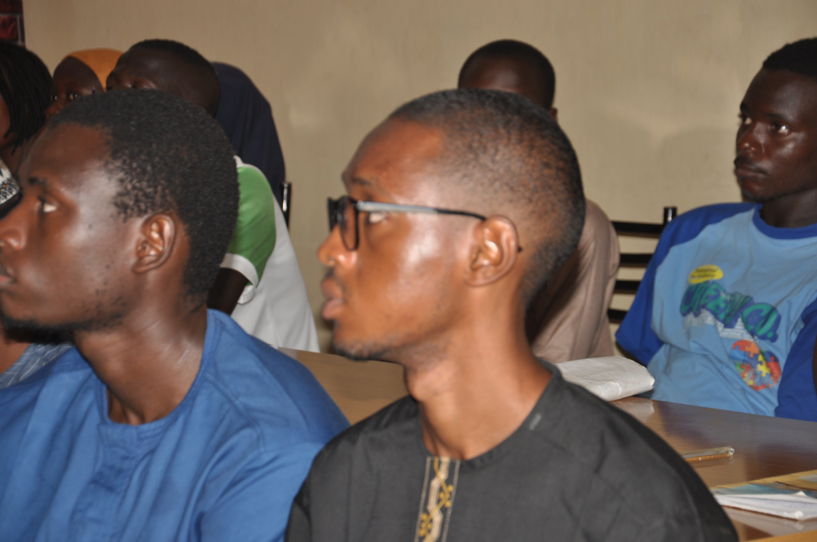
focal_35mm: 112
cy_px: 271
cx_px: 408
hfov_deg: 18.2
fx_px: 2550
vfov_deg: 12.1
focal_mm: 75
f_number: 5.3
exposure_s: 1/60
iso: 200
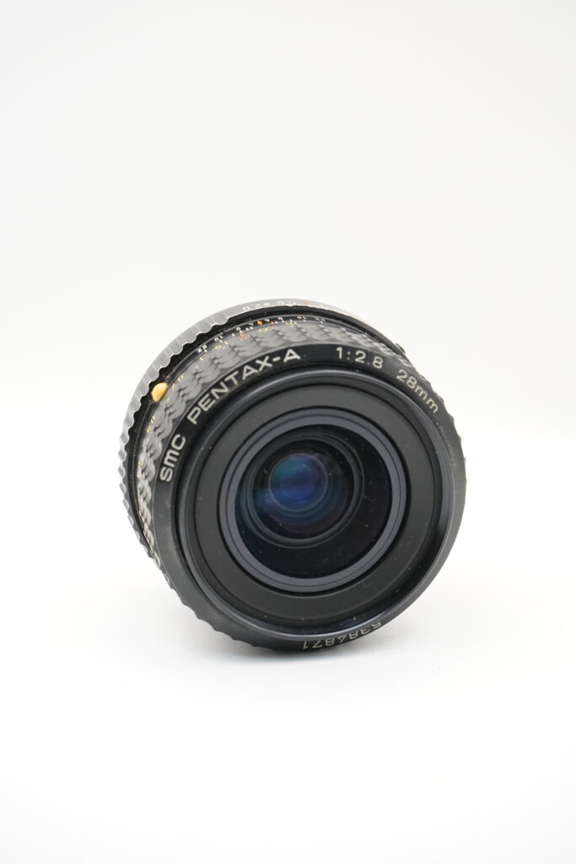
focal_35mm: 70
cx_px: 288
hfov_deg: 19.5
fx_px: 1679
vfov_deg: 28.8
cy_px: 432
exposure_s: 1/125
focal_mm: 70
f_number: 10
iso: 4000
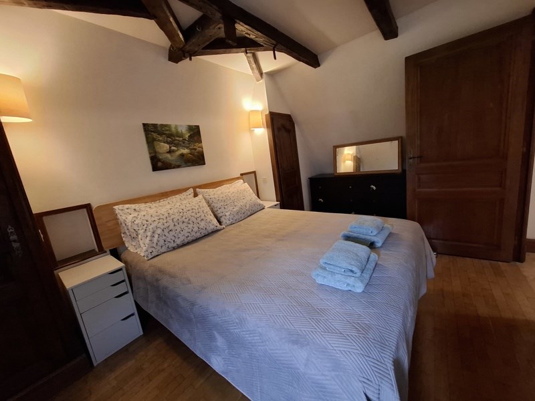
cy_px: 200
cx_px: 268
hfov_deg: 106.2
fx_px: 201
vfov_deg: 89.9
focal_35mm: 13
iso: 250
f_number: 2.2
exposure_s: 1/25
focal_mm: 1.74
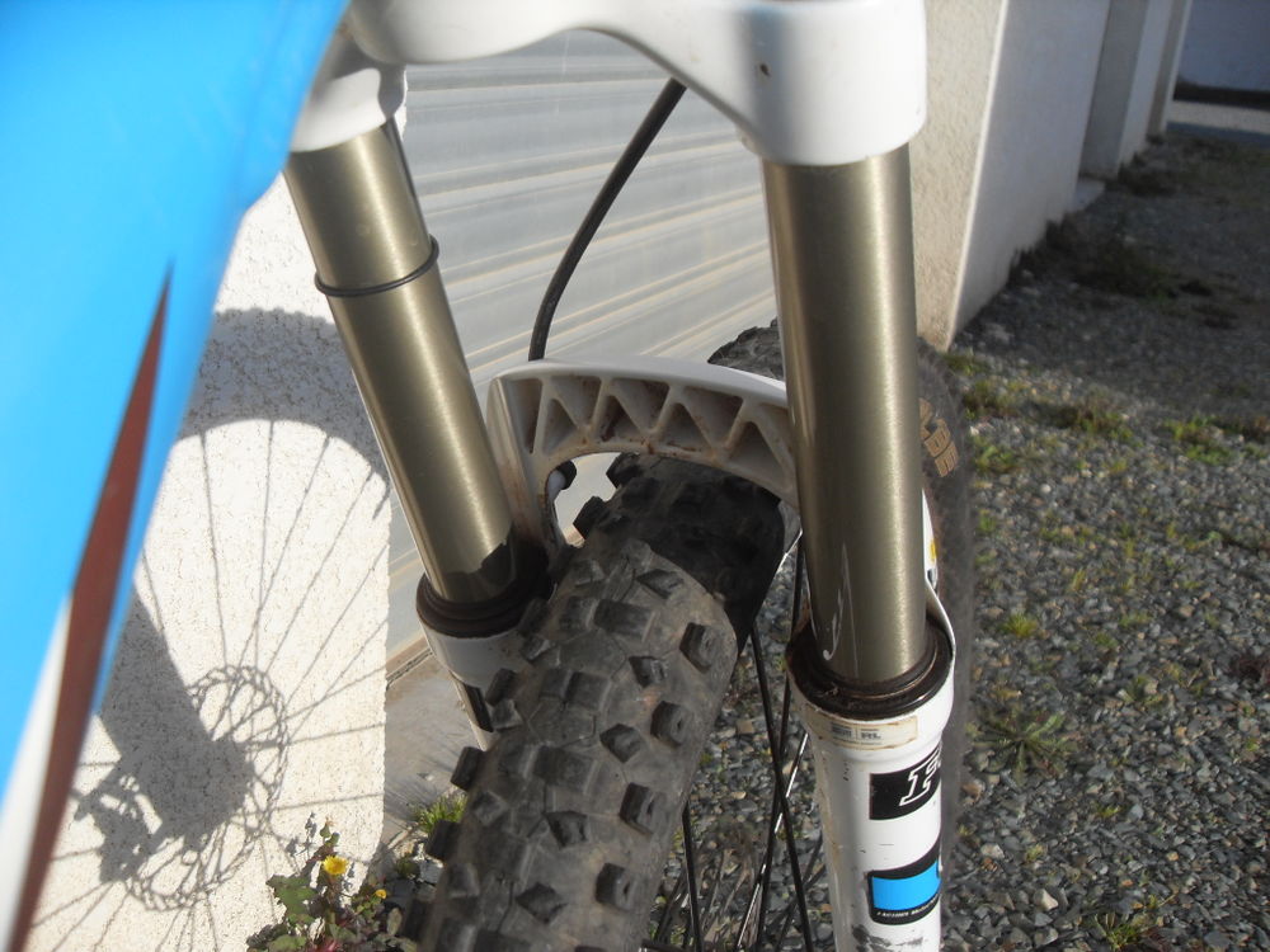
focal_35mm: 34
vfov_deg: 41.8
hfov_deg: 54.0
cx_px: 635
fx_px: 1247
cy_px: 476
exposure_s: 1/250
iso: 80
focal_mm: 6.3
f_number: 7
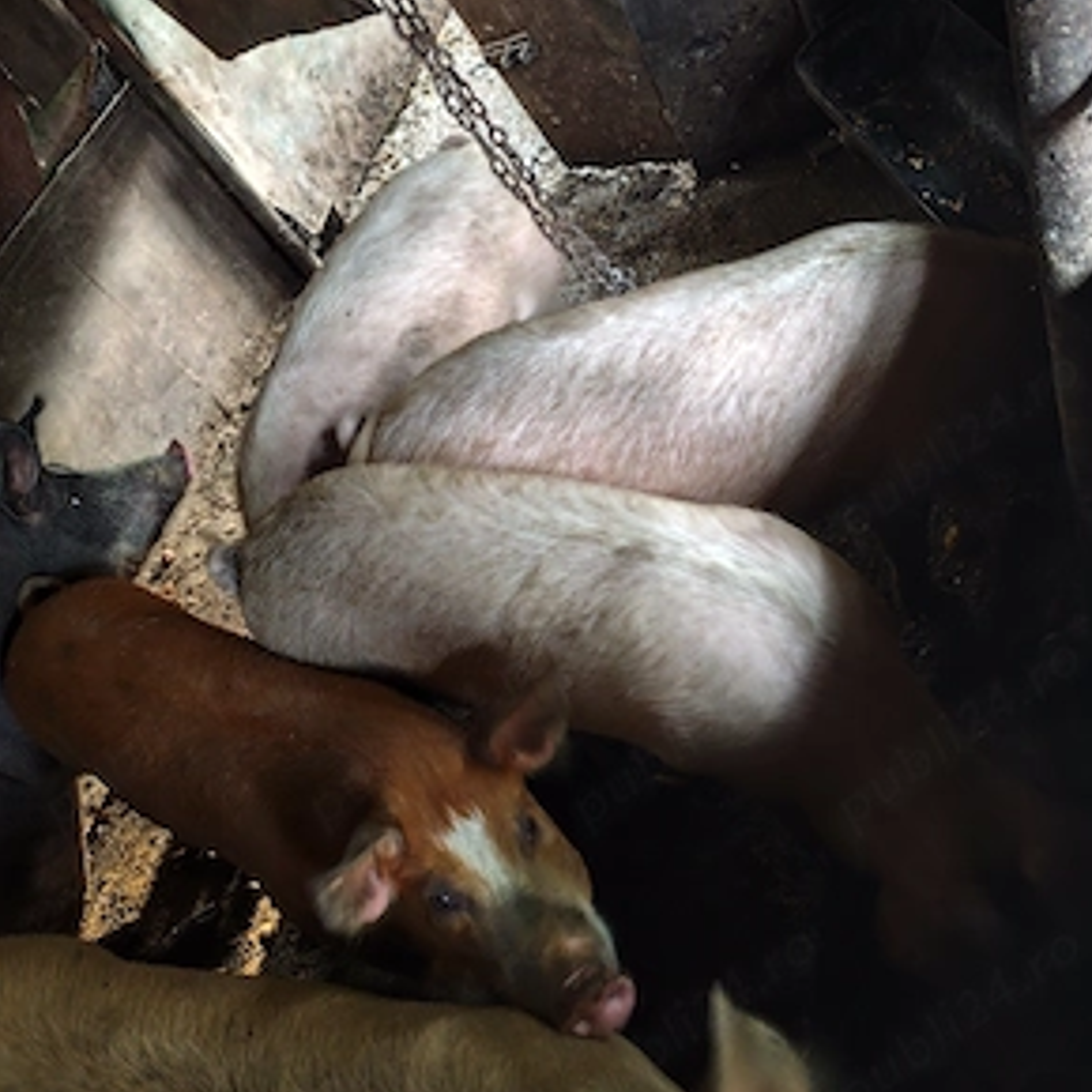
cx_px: 561
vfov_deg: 57.2
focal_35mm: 28
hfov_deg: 57.3
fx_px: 999
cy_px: 508
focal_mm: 6.19
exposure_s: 1/12.5
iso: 3200
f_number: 1.65
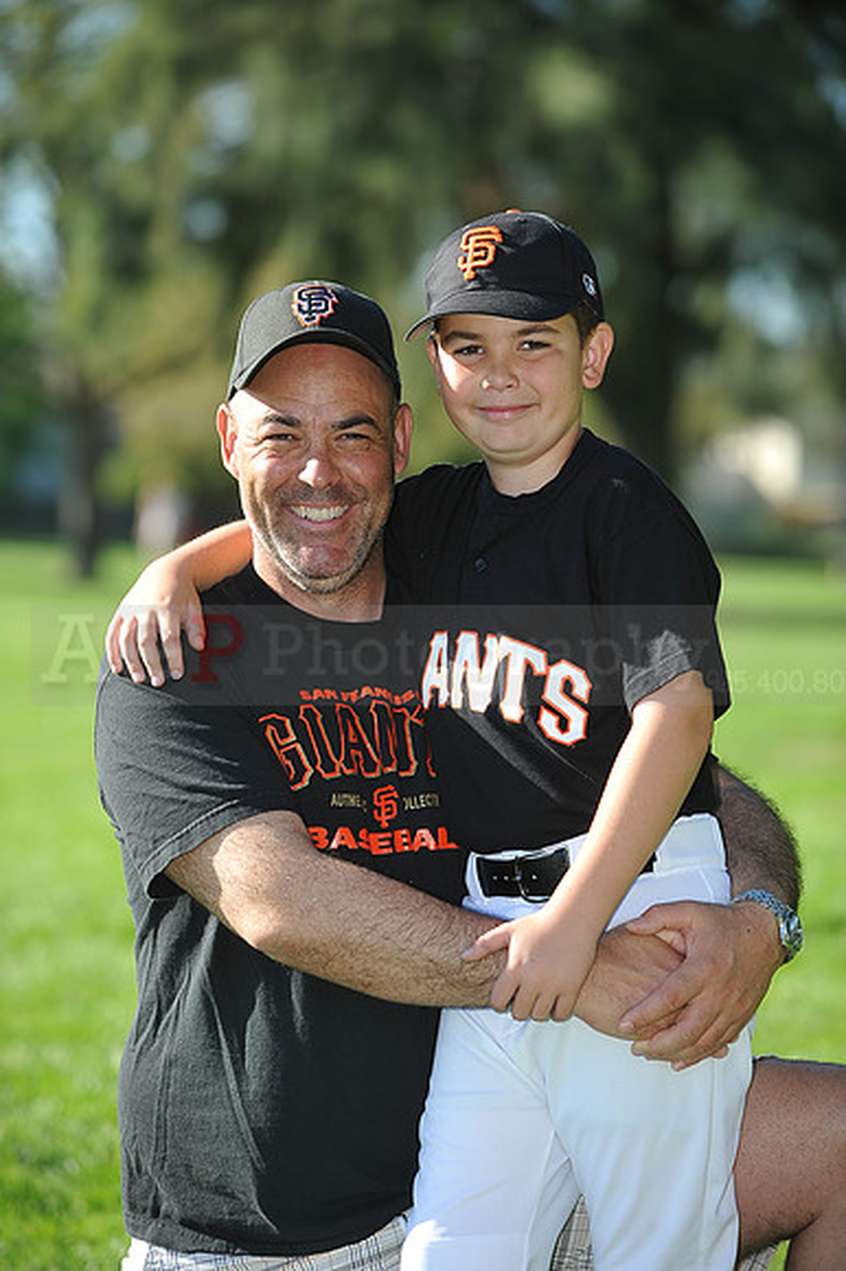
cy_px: 636
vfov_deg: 14.2
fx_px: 5117
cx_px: 423
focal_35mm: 145
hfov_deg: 9.5
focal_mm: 145
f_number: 4
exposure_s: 1/800
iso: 200
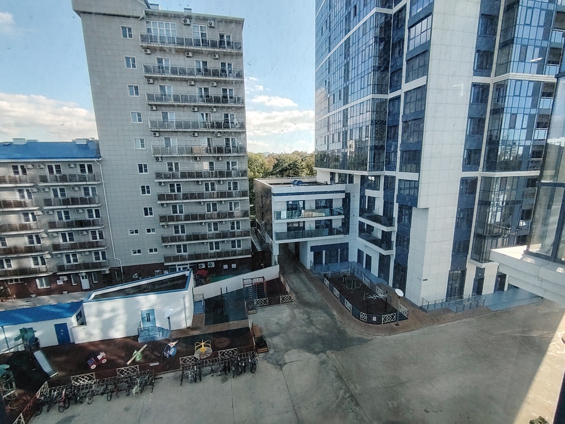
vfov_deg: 74.7
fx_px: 277
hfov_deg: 91.0
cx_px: 282
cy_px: 212
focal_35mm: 17
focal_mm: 1.42
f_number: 2.2
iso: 100
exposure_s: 1/612
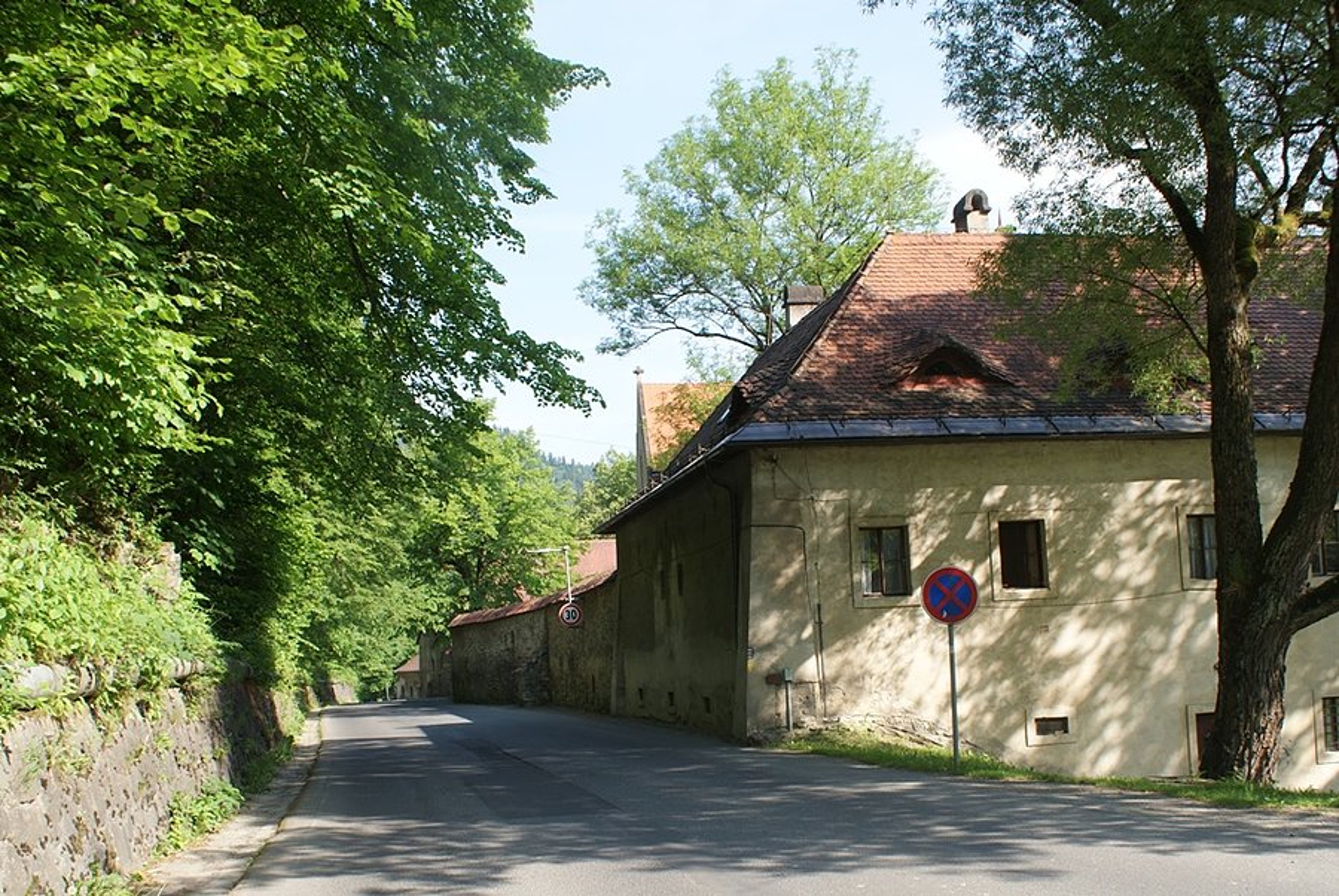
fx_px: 1340
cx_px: 670
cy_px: 448
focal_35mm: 36
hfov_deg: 53.1
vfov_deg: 37.0
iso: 100
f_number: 8
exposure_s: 1/80
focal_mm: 24
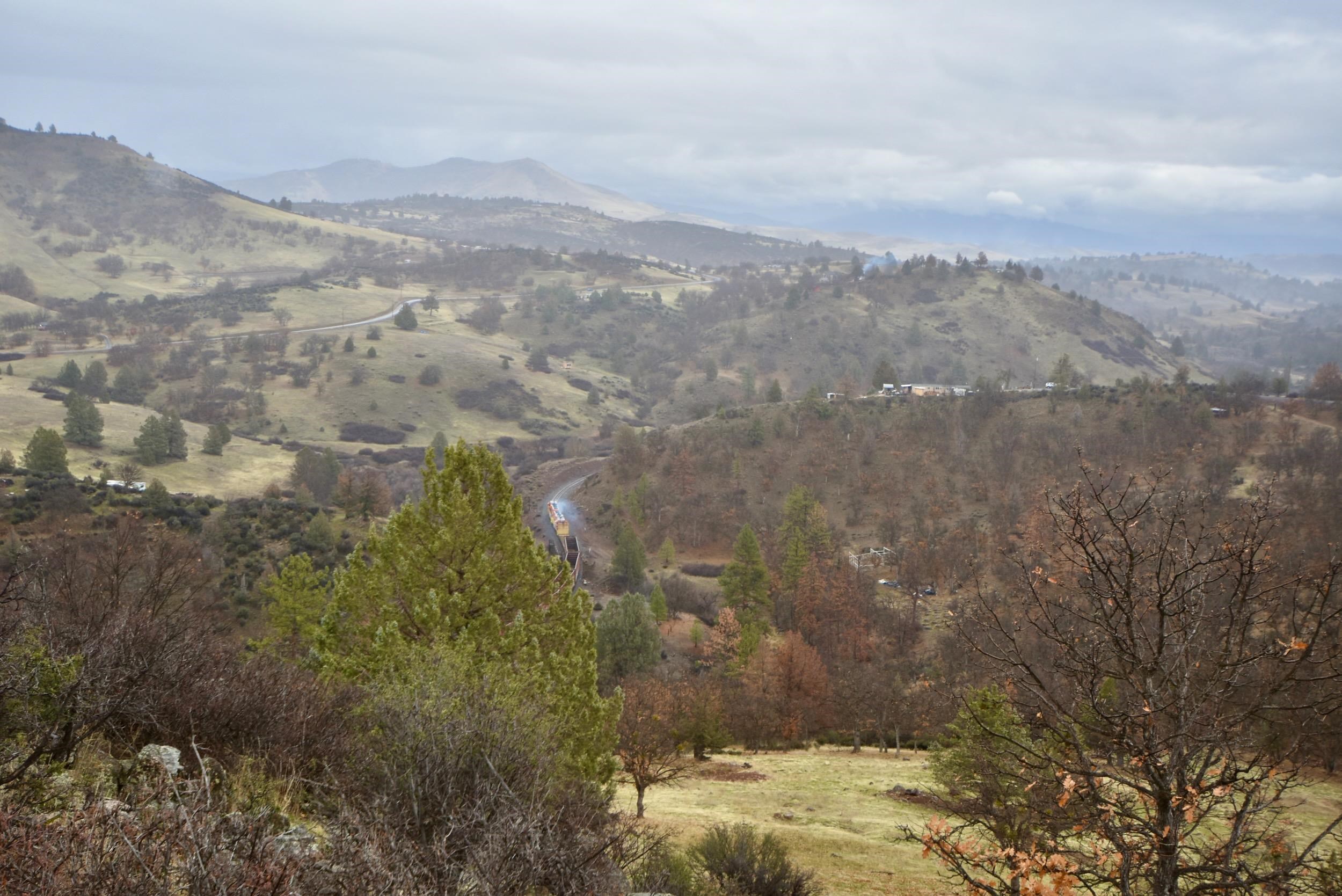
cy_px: 448
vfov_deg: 36.9
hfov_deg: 53.1
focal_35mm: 36
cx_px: 671
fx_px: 1342
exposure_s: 1/125
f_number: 5.6
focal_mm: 24
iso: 125
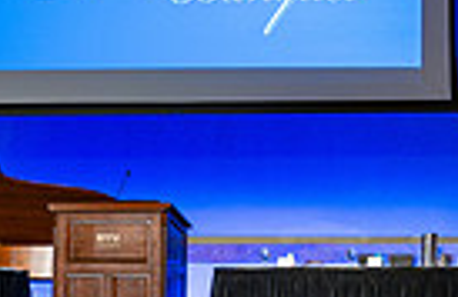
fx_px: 2297
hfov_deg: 11.3
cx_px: 462
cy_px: 50
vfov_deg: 7.4
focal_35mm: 182
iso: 2000
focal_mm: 37
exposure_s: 1/200
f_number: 3.5
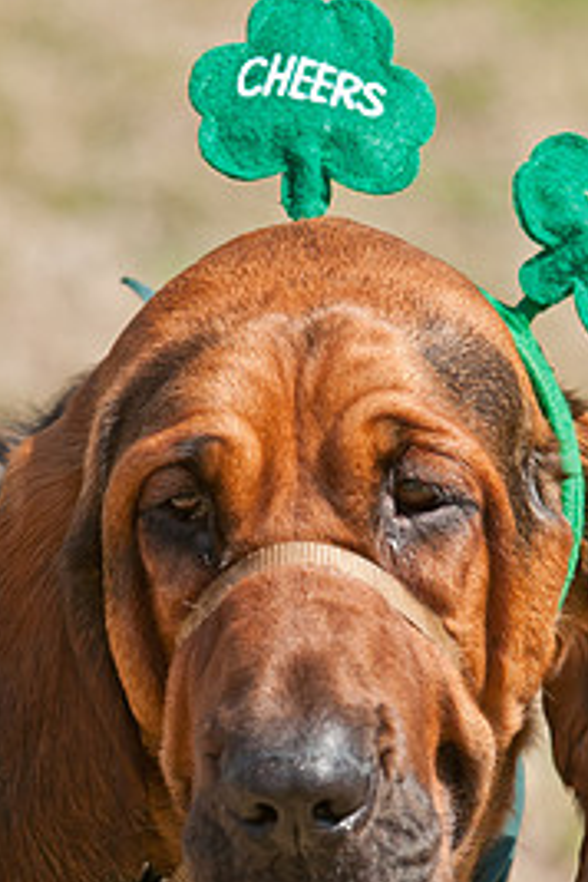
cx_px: 239
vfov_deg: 4.9
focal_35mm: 417
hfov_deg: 3.3
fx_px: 10212
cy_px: 628
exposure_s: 1/400
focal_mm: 165
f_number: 5.6
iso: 200
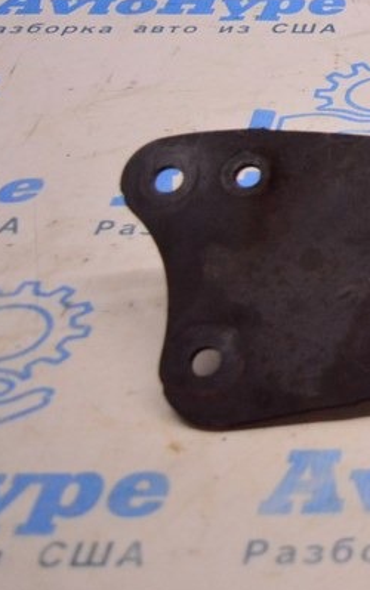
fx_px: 1514
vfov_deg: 21.8
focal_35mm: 94
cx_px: 702
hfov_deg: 12.5
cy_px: 107
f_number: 4
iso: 1600
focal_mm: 24
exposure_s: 1/400
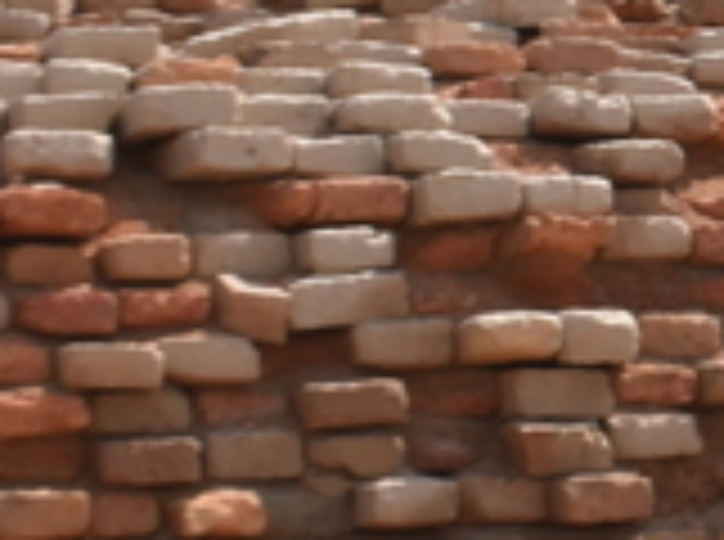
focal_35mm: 194
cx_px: 1628
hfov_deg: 9.3
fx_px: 4048
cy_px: -104
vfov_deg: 7.6
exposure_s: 1/200
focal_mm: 18
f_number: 11
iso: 100
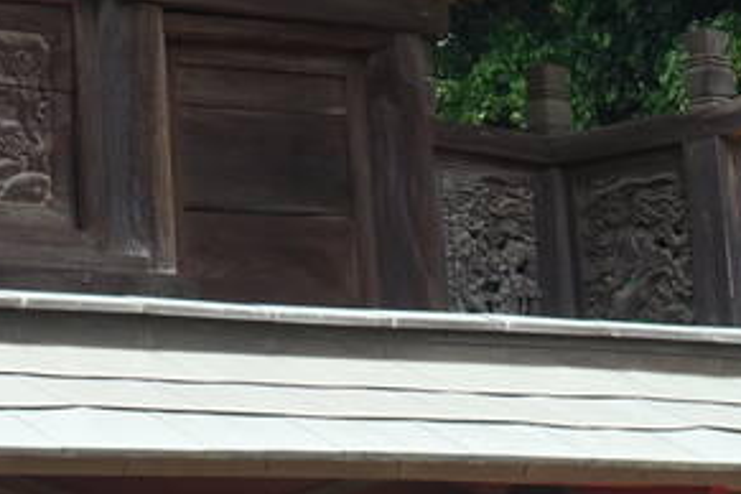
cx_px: -265
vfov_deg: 7.6
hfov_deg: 11.5
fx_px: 3561
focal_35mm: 173
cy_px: -517
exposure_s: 1/100
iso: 125
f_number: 5.6
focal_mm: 15.52
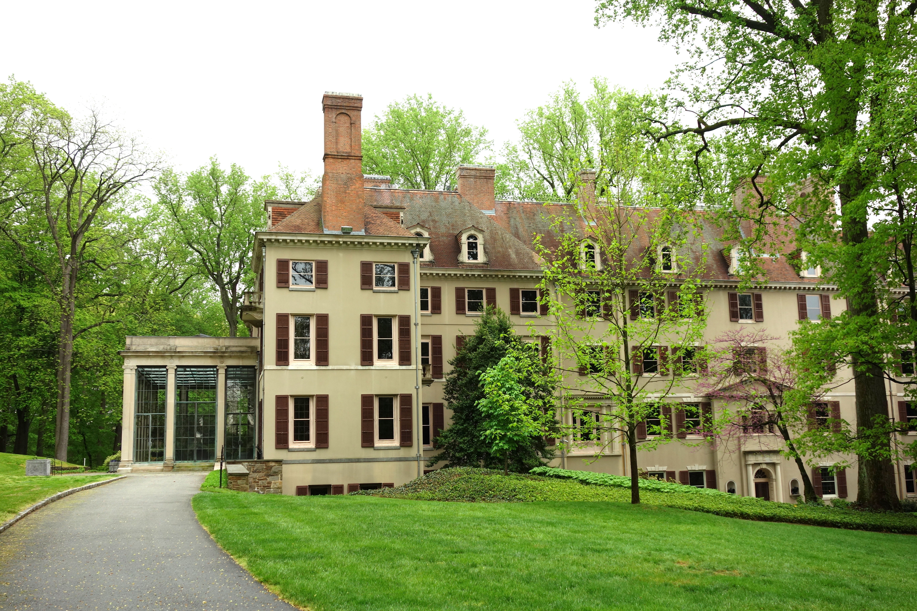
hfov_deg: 54.4
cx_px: 458
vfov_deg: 37.9
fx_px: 891
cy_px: 306
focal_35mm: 35
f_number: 3.5
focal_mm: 13.09
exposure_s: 1/100
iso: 125
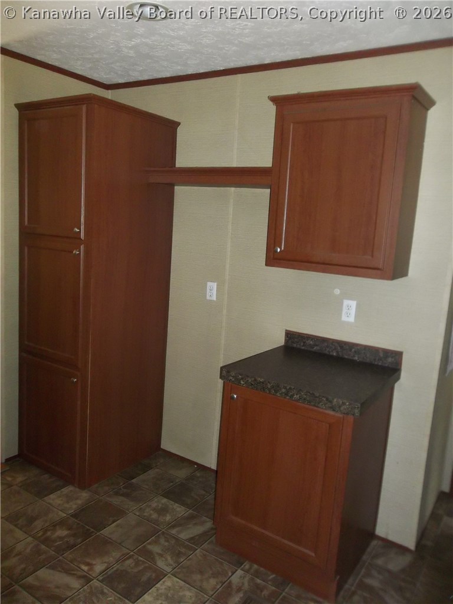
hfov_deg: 51.4
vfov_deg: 65.3
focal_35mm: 27
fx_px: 471
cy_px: 302
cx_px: 226
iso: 320
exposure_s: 1/30
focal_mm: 4.9
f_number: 3.5
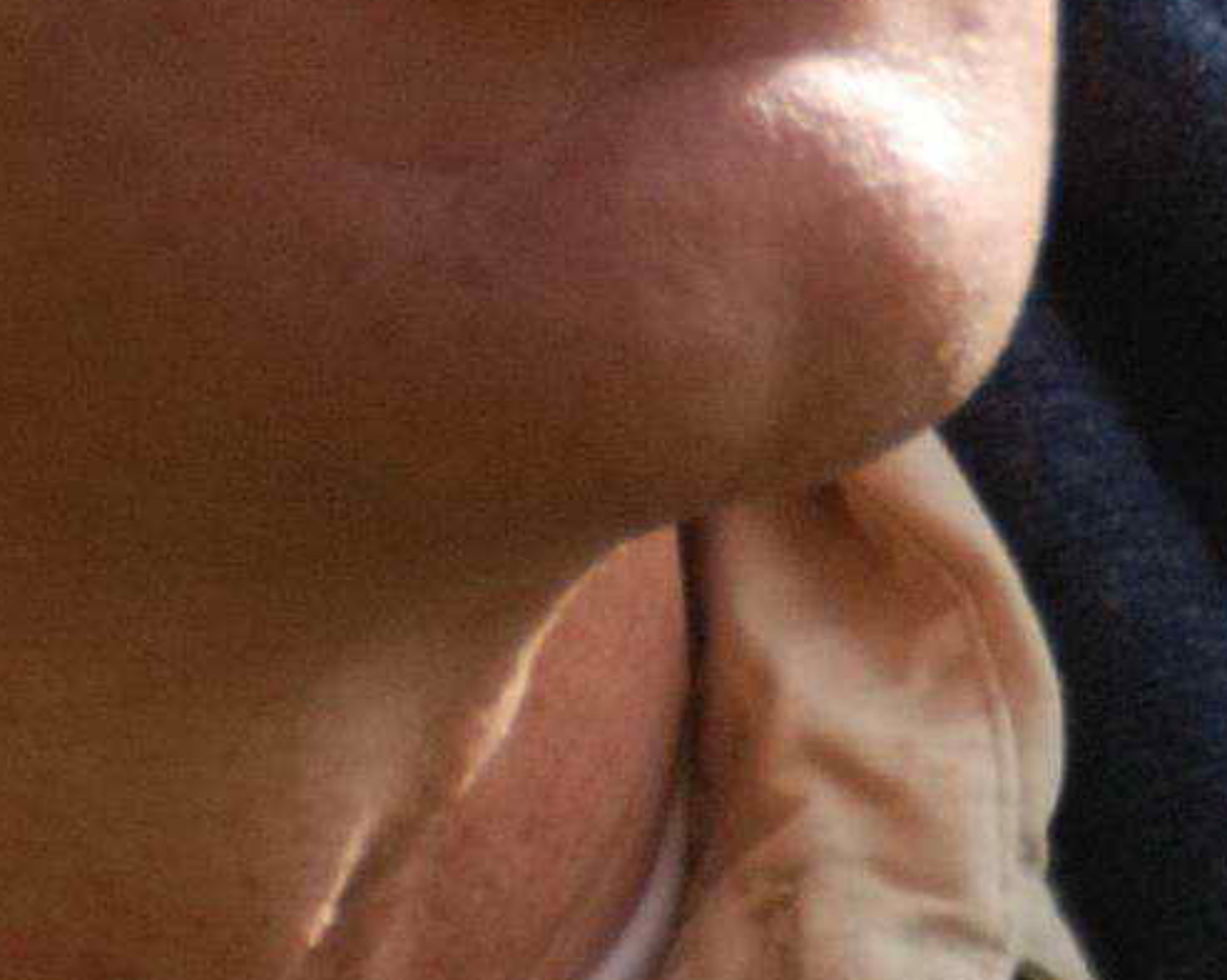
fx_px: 68353
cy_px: -1251
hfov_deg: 1.0
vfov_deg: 0.8
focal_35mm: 1883
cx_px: -291
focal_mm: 170
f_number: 5.6
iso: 250
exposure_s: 1/640
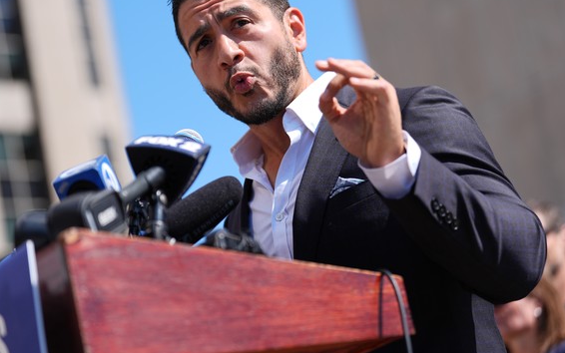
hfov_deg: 17.8
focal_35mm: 117
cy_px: 145
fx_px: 1802
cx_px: 244
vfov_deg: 11.2
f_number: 2.8
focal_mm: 100
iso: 125
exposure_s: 1/2500
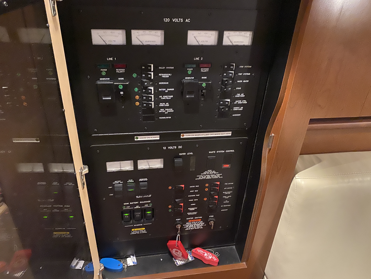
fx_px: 279
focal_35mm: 26
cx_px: 186
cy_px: 140
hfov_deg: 67.3
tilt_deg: -30.6
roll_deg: -4.8
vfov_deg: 53.1
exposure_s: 1/21
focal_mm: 4.25
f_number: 1.8
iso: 1000
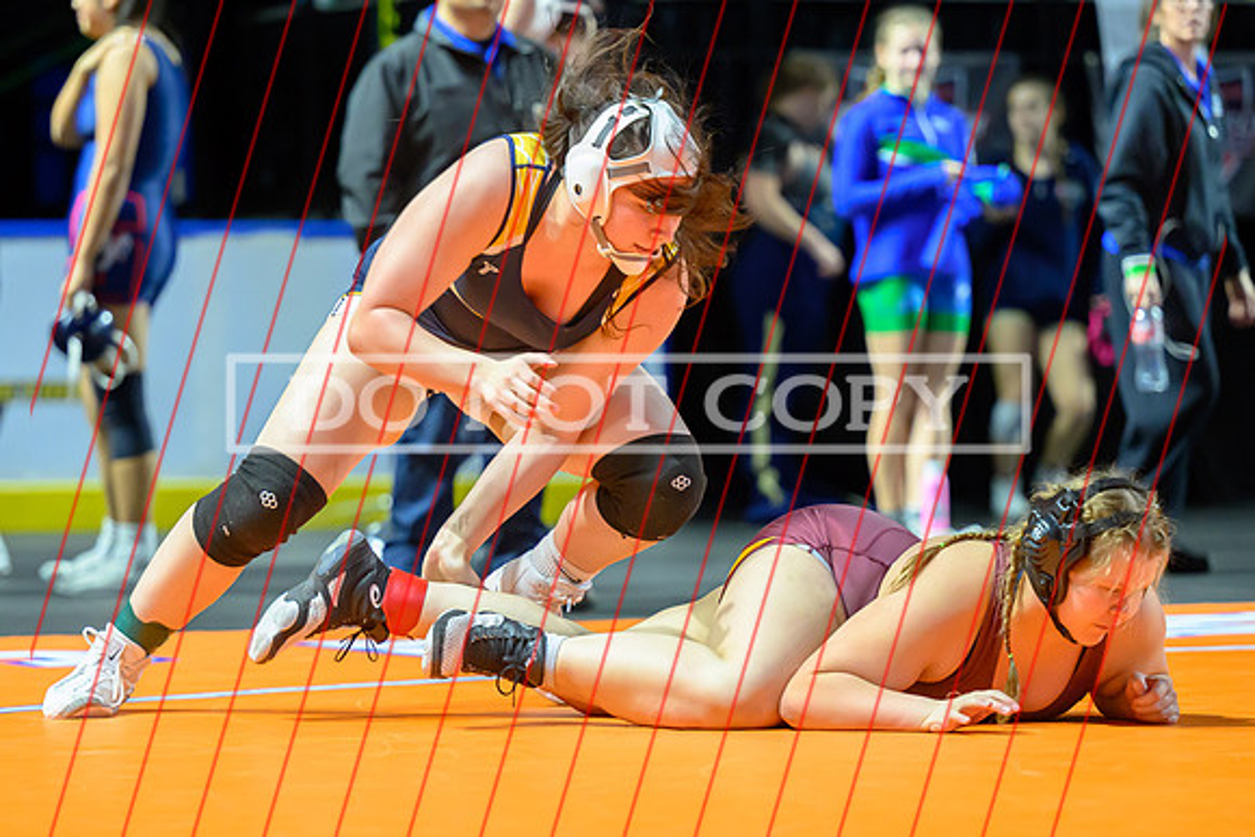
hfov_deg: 10.7
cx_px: 552
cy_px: 485
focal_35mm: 193
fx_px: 6725
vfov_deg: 7.1
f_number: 2.8
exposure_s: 1/640
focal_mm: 130
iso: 5000
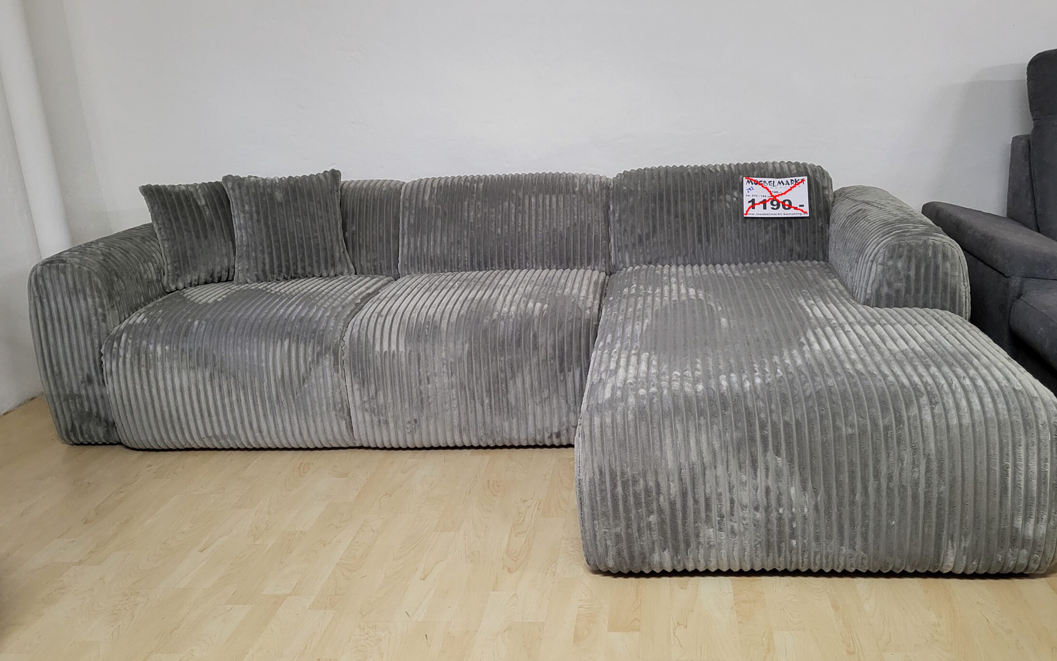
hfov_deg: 59.6
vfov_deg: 39.4
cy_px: 330
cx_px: 550
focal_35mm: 32
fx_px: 922
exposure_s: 1/50
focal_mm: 5.4
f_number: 1.8
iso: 800
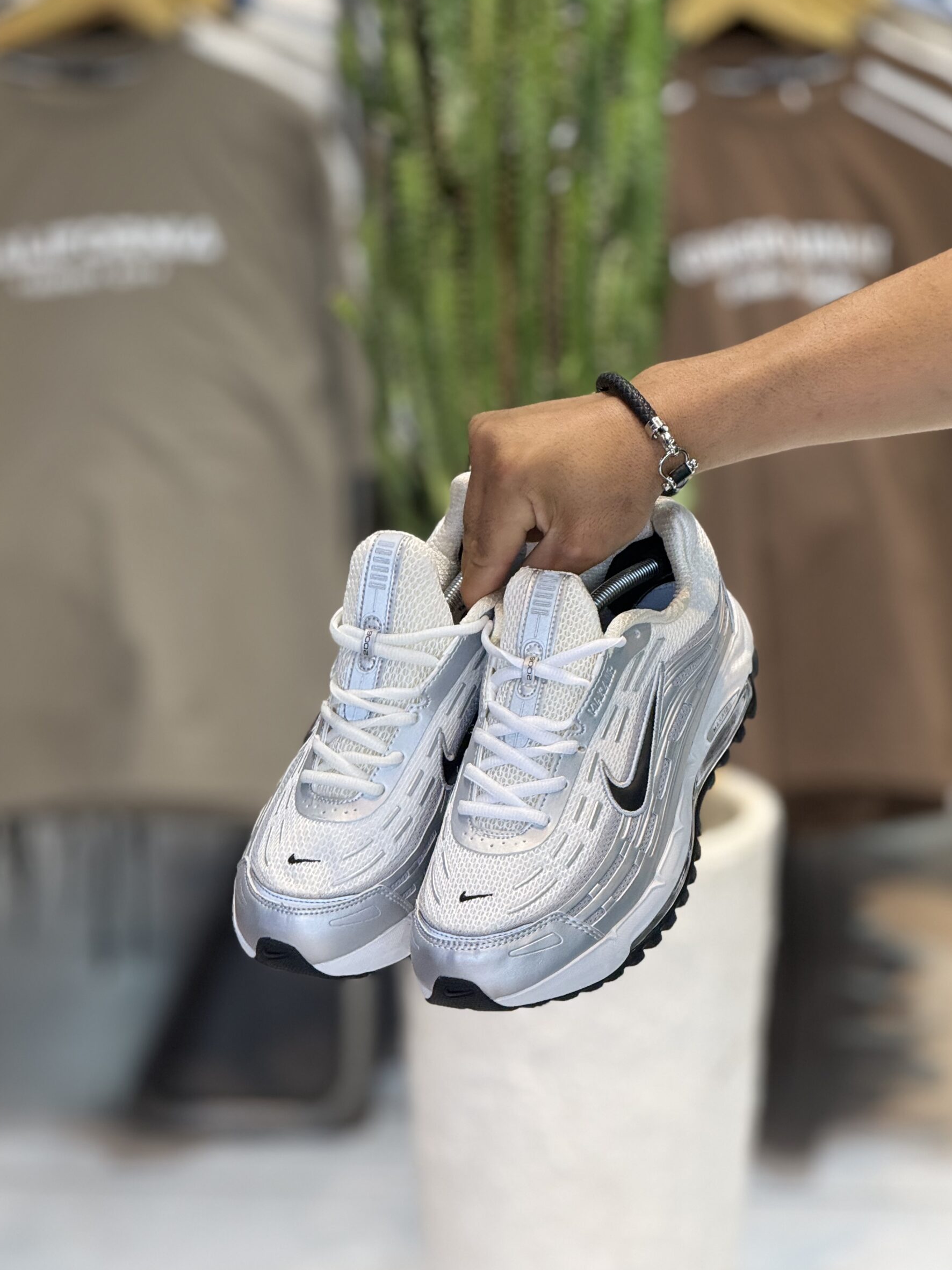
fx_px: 4767
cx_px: 494
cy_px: 680
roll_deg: -1.1
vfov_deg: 15.2
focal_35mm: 130
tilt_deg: -12.3
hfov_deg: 11.4
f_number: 2.8
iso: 125
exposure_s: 1/100
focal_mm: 15.66
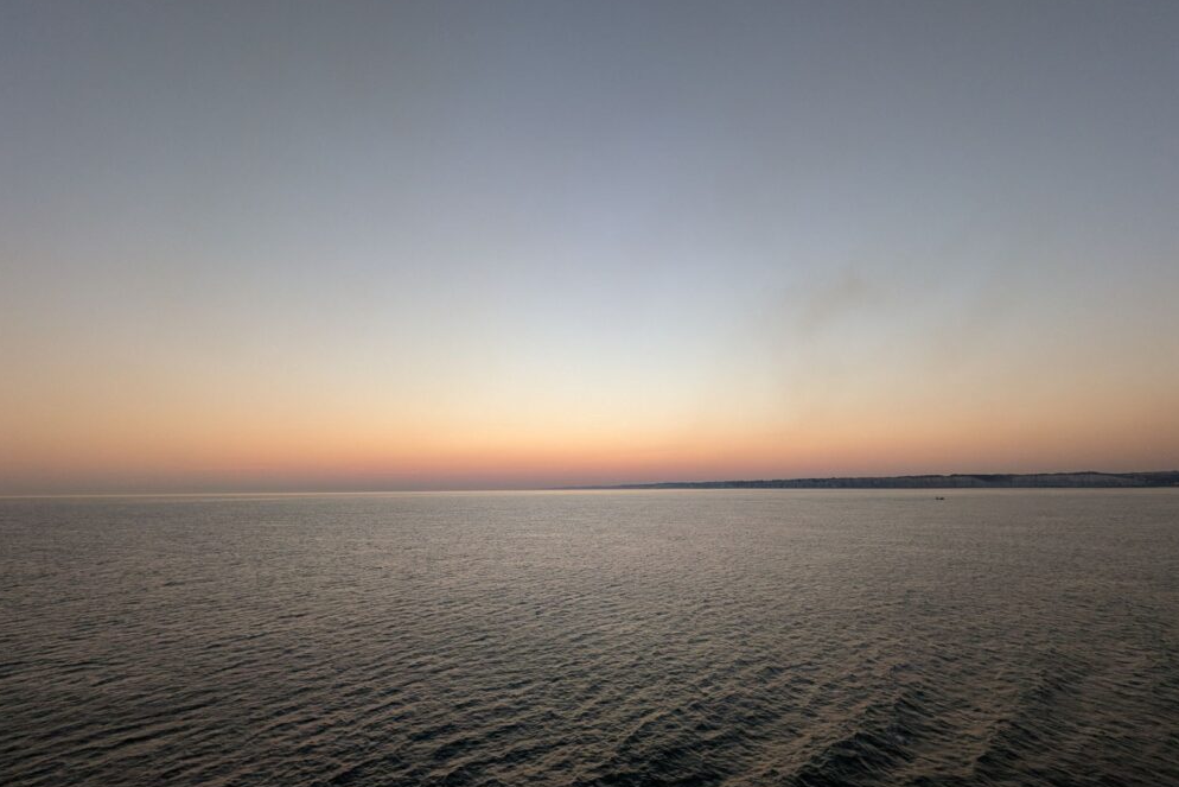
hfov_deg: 100.4
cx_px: 601
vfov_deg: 77.2
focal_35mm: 15
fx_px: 491
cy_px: 364
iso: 86
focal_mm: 1.83
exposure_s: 1/100
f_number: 2.2
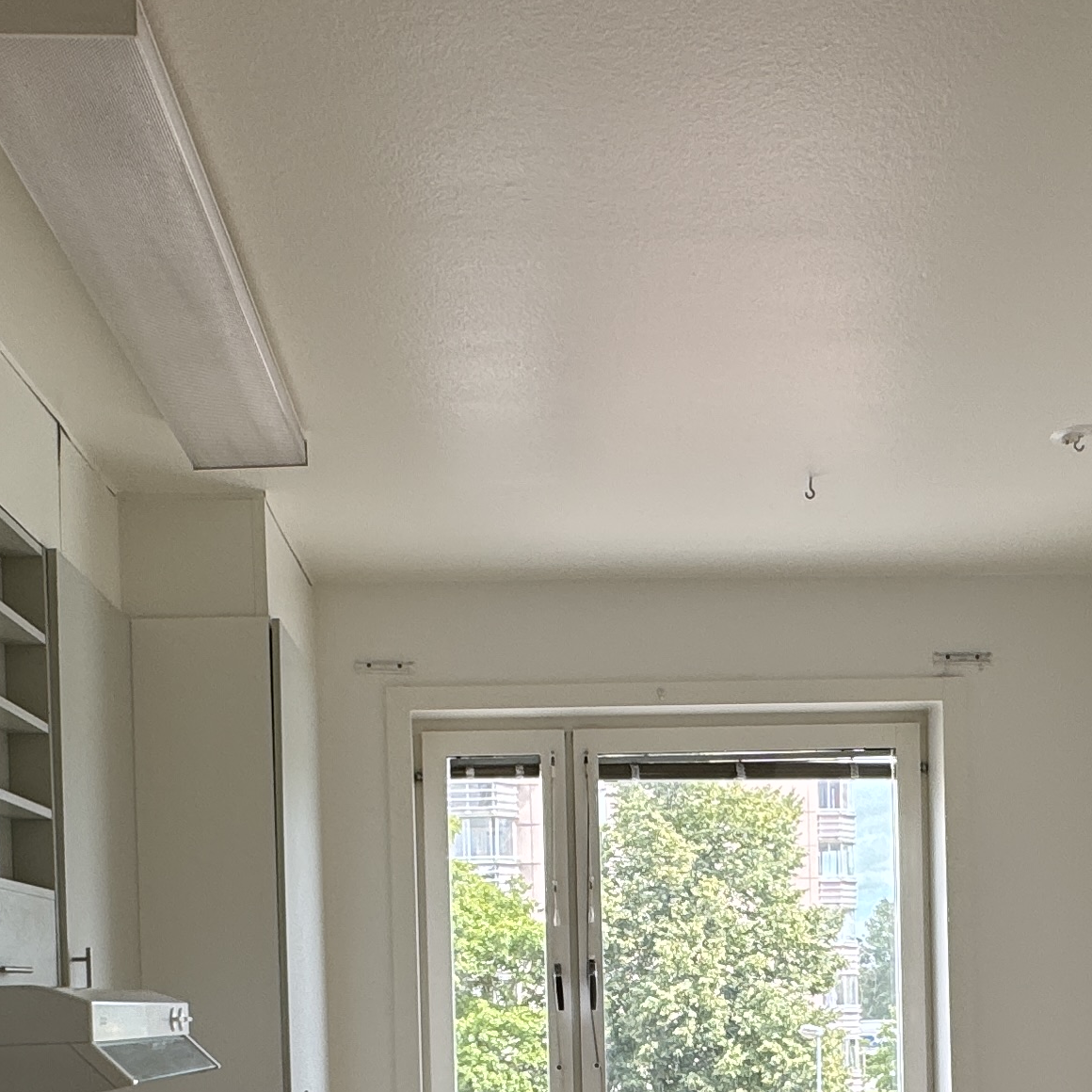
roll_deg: +2.0
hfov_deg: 39.1
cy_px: 1022
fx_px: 1535
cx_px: 594
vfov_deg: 36.3
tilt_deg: +0.0
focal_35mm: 43
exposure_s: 1/123
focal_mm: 2.22
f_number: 2.2
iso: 40
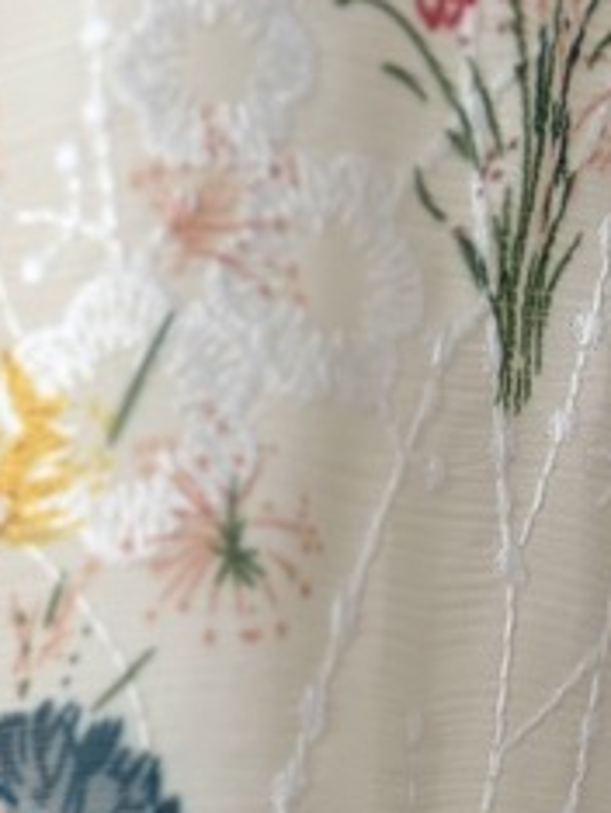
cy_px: 1365
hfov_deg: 12.7
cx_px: -274
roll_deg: -2.4
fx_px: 2608
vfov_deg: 15.7
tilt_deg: -9.9
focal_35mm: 111
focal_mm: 5.96
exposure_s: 1/122
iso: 100
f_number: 1.6
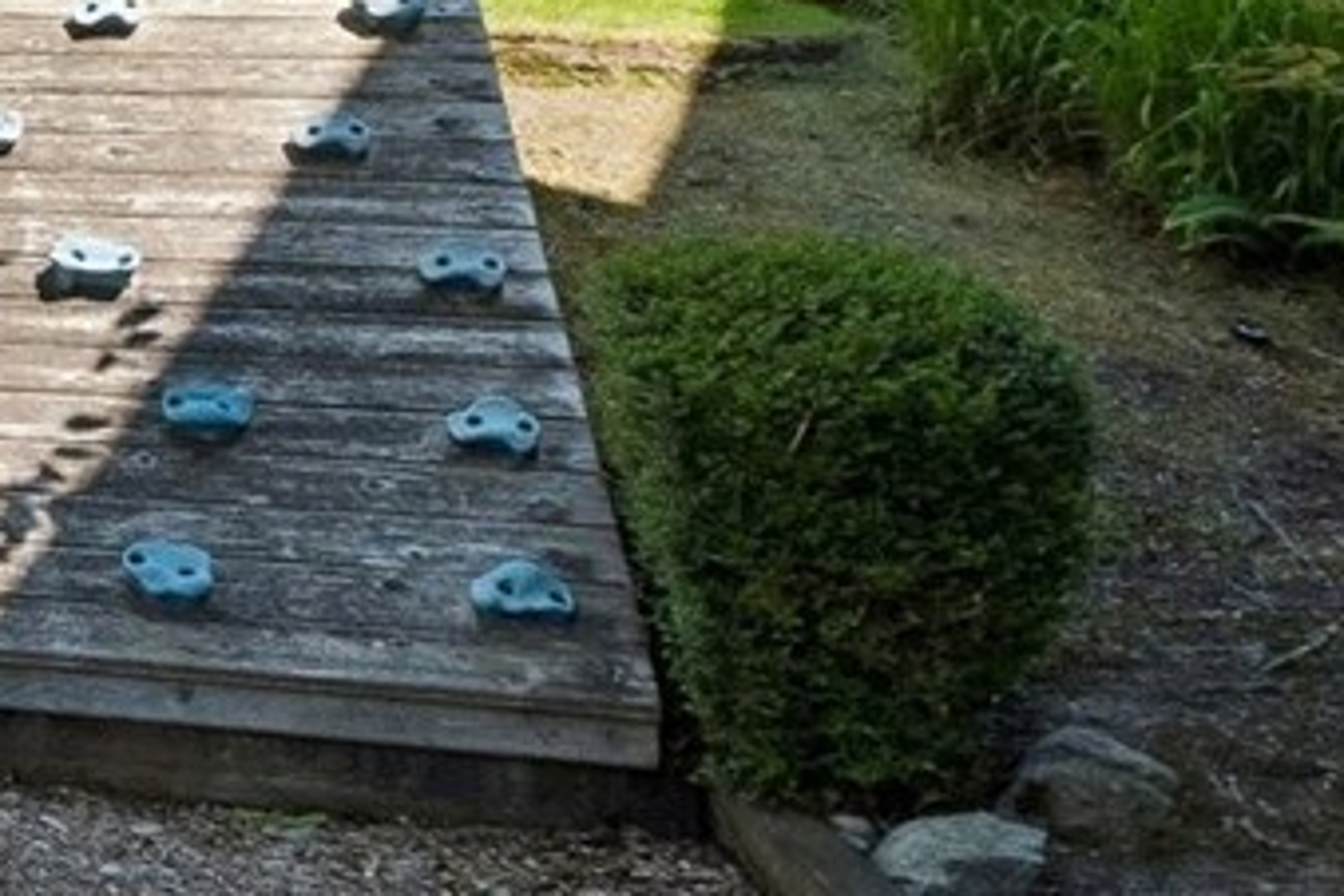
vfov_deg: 17.8
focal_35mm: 75
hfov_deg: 17.7
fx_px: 2800
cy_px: 30
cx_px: -1421
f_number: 9
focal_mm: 10
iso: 250
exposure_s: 1/160
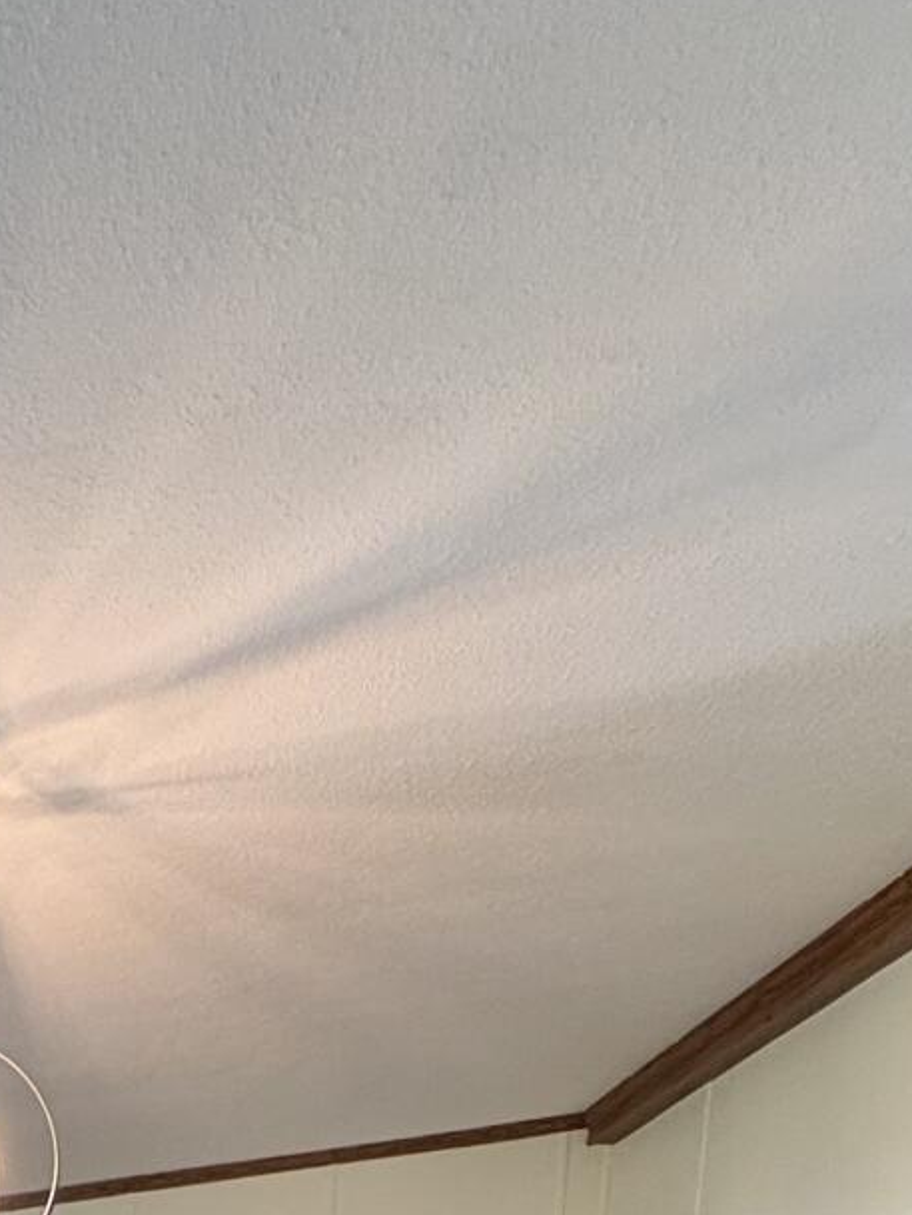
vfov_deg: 27.0
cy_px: 1875
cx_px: 4
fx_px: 1615
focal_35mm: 46
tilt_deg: -10.9
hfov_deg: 29.5
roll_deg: -0.8
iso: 400
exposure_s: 1/60
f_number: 2.2
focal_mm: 2.22
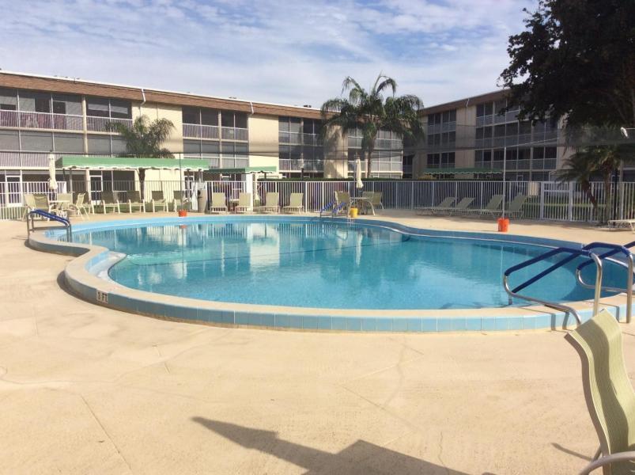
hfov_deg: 56.9
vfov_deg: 44.1
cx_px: 318
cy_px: 238
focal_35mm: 32
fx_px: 586
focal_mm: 3.3
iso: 32
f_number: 2.4
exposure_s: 1/2119
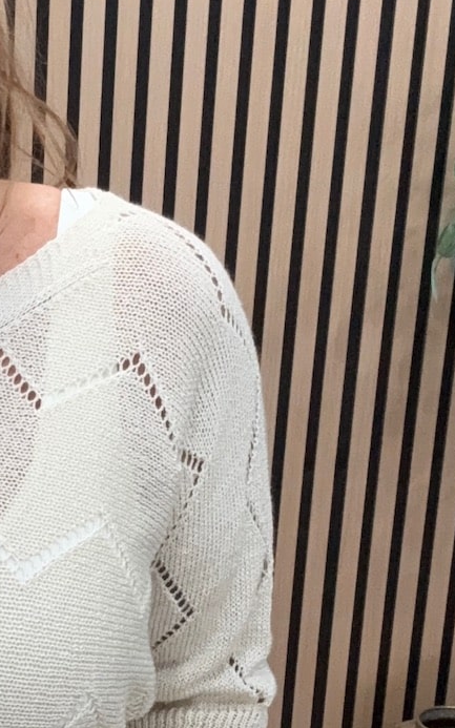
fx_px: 1865
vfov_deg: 21.6
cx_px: -177
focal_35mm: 94
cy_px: 663
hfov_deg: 13.3
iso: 100
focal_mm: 2.69
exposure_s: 1/50
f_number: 1.9
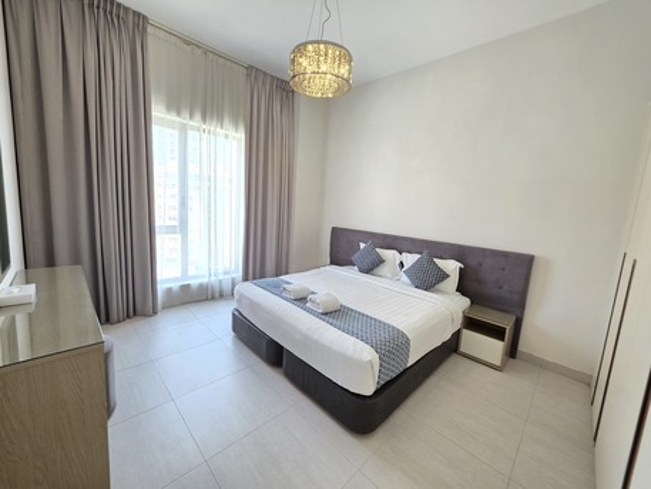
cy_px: 244
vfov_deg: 89.9
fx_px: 245
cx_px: 326
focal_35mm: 13
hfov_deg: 106.2
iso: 250
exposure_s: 1/50
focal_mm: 2.2
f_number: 1.9
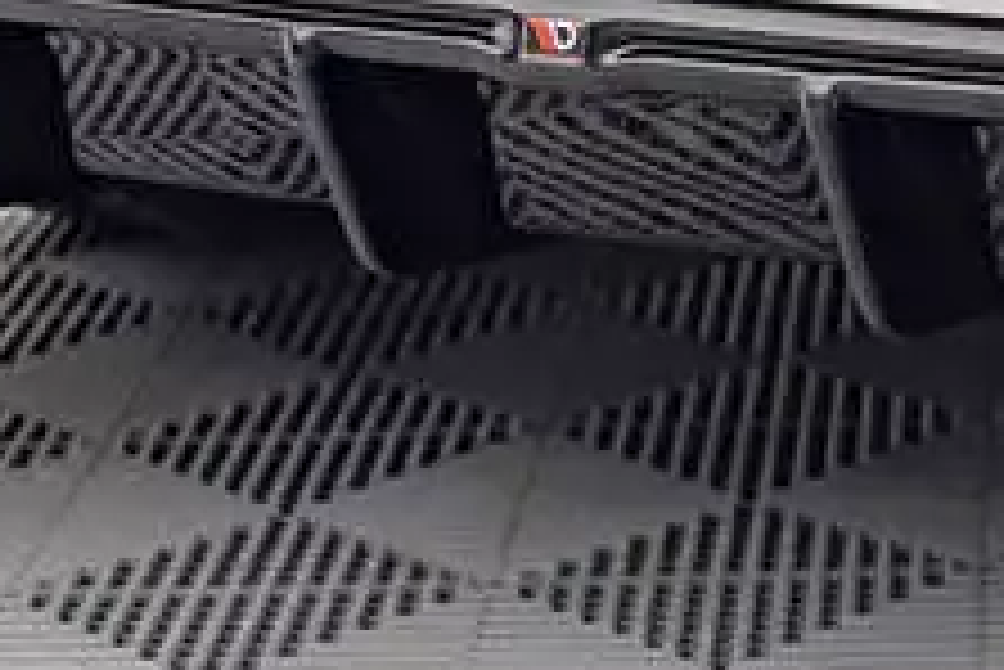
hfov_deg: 12.8
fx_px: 4381
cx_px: 1180
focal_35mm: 157
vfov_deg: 8.7
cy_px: 79
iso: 1000
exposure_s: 1/100
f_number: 2.2
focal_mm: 35
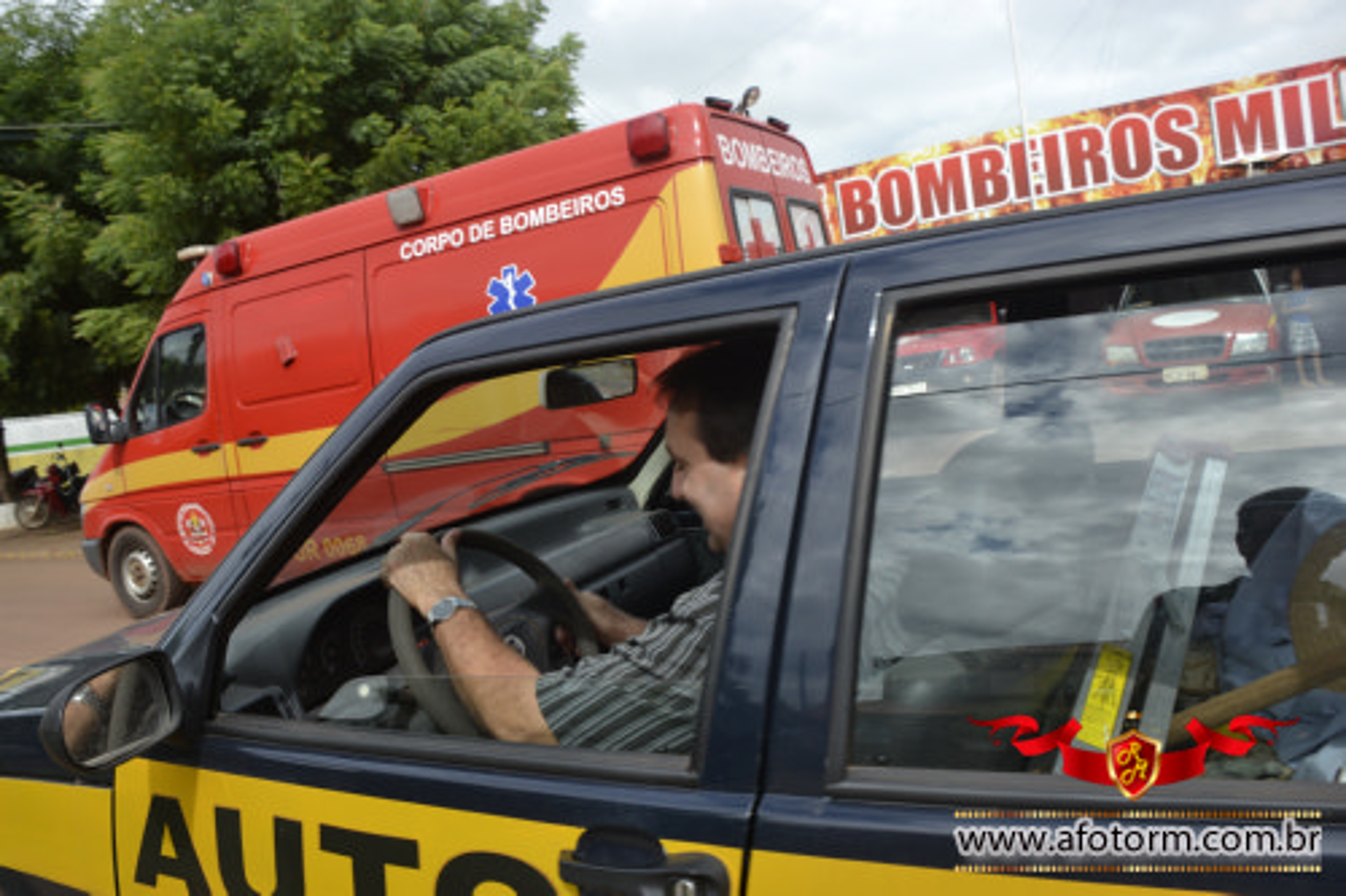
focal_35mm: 30
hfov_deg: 61.9
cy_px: 448
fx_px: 1121
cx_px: 673
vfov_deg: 43.6
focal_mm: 20
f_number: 7.1
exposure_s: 1/200
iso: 100
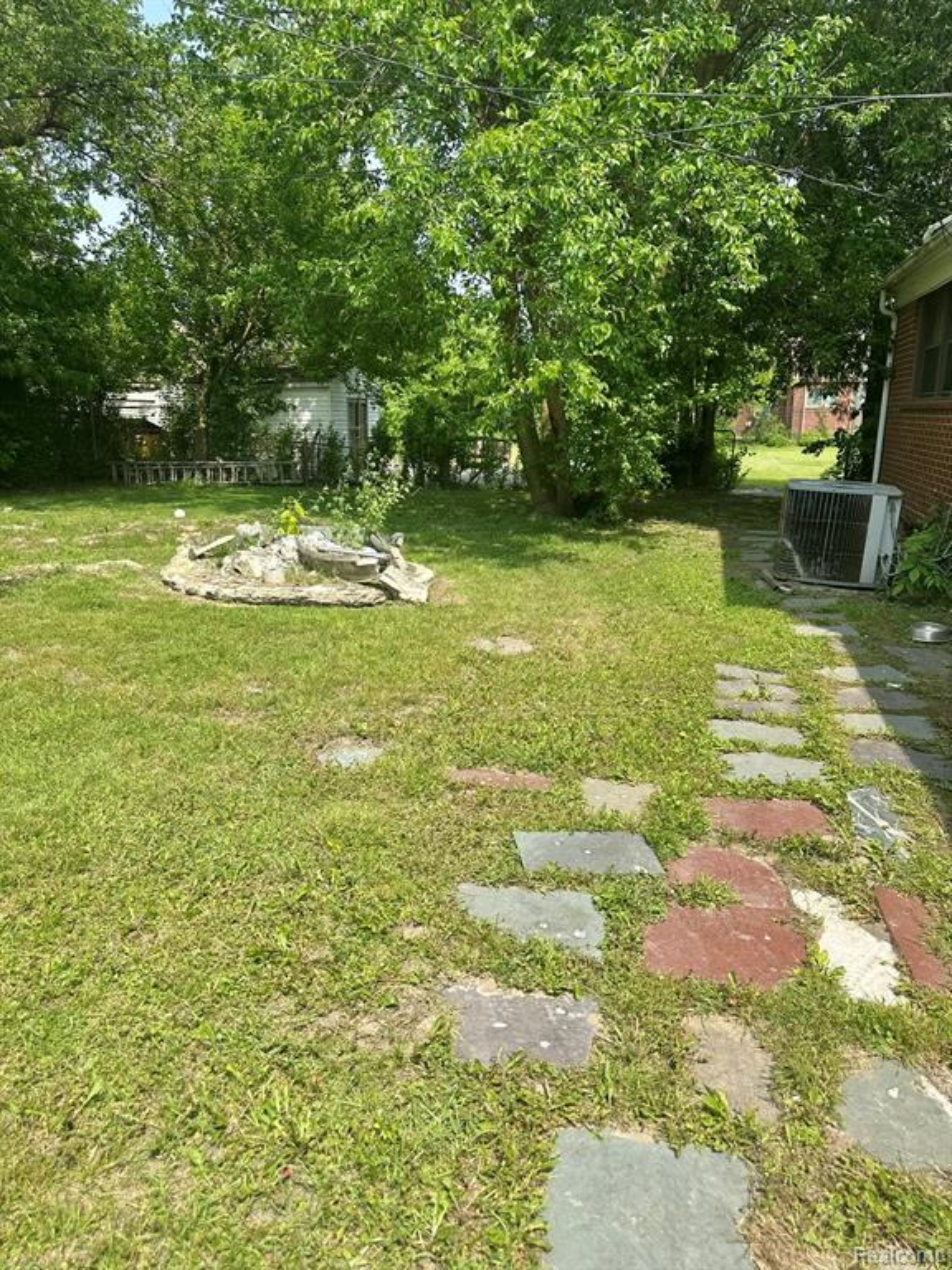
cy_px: 635
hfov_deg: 56.8
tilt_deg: -13.7
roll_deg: -0.4
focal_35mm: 24
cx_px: 476
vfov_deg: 71.6
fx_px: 880
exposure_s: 1/2299
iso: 80
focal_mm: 6.86
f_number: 1.78
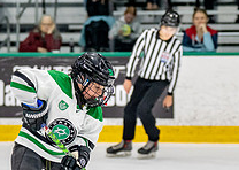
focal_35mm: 322
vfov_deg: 4.5
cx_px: 79
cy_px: 119
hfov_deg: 6.3
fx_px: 2183
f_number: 2.8
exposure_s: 1/1250
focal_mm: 88
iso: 1000
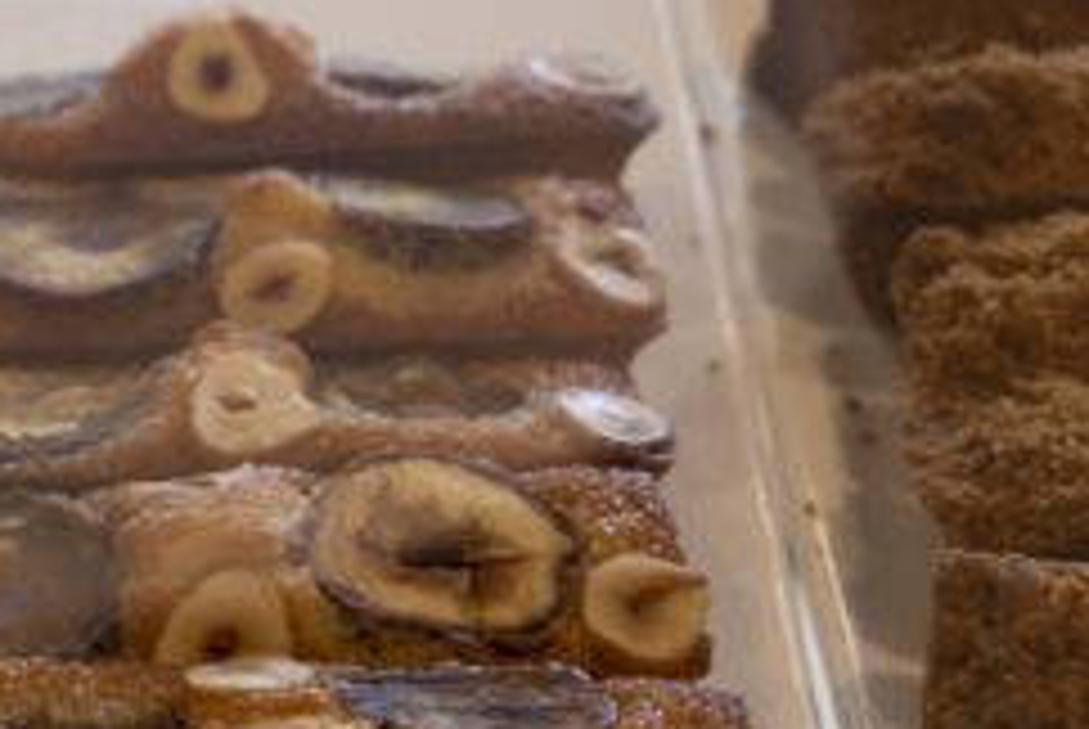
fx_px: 4482
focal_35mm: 148
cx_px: -45
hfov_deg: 13.6
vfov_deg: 9.3
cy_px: 488
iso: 1000
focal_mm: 35
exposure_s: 1/160
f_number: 4.5
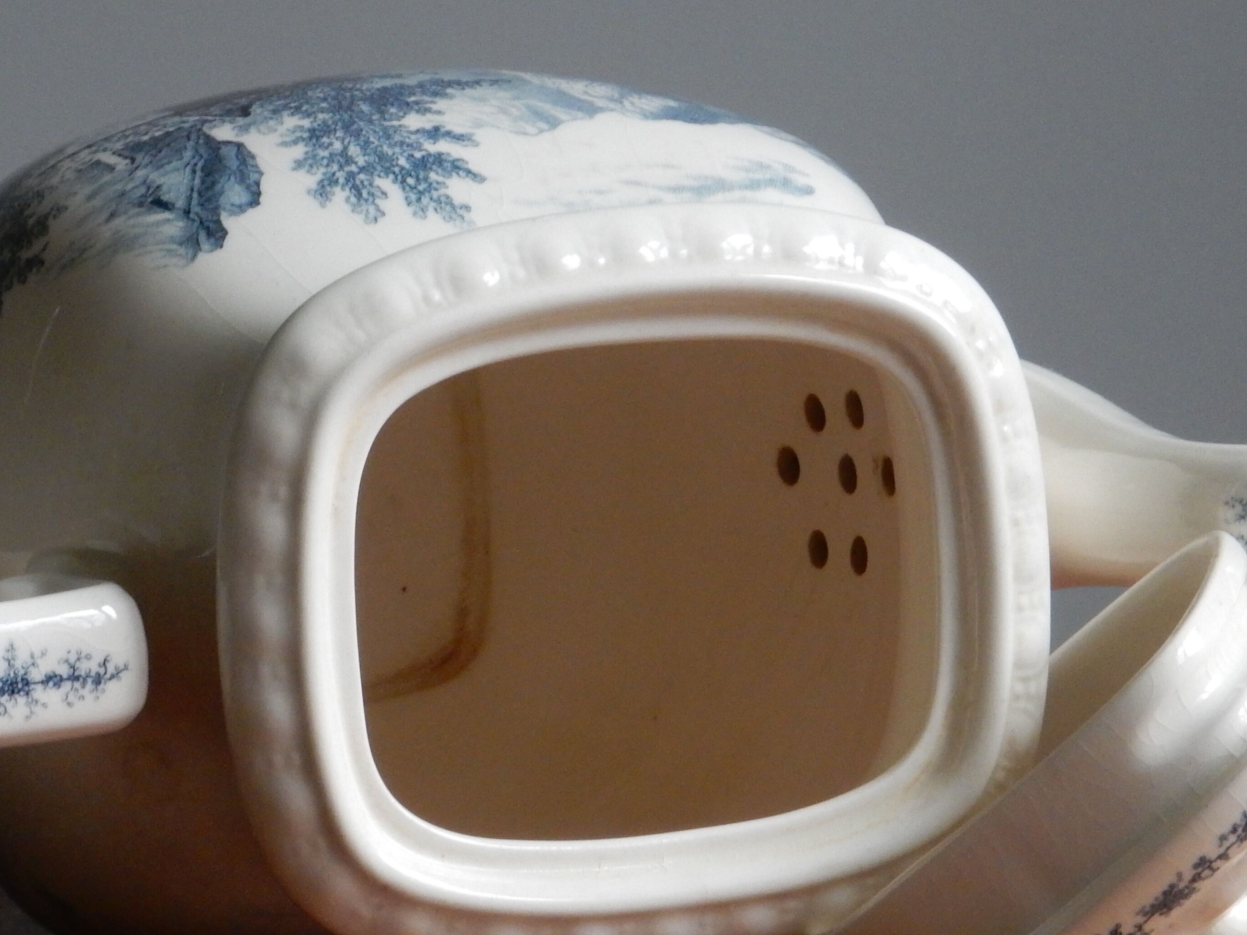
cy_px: 691
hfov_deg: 7.2
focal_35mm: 275
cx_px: 527
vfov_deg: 5.4
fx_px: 9907
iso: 400
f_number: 6
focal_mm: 29.2
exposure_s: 1/15
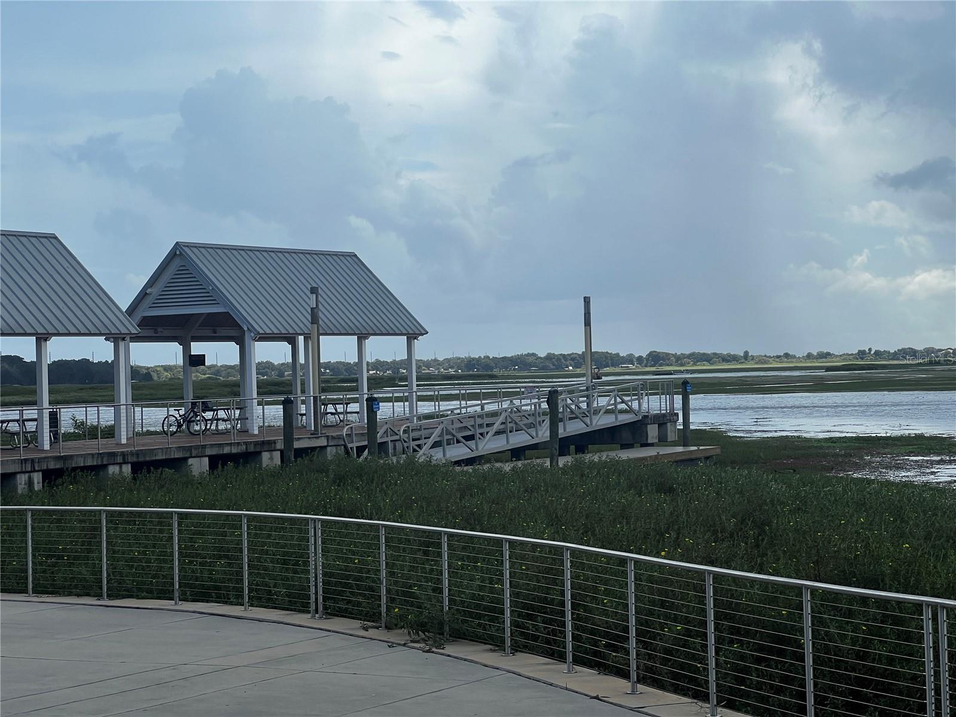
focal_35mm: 77
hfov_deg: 25.3
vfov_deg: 19.1
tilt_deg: -0.7
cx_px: 478
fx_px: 2127
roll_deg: +0.2
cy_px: 358
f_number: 2.8
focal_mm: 9
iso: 32
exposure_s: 1/681
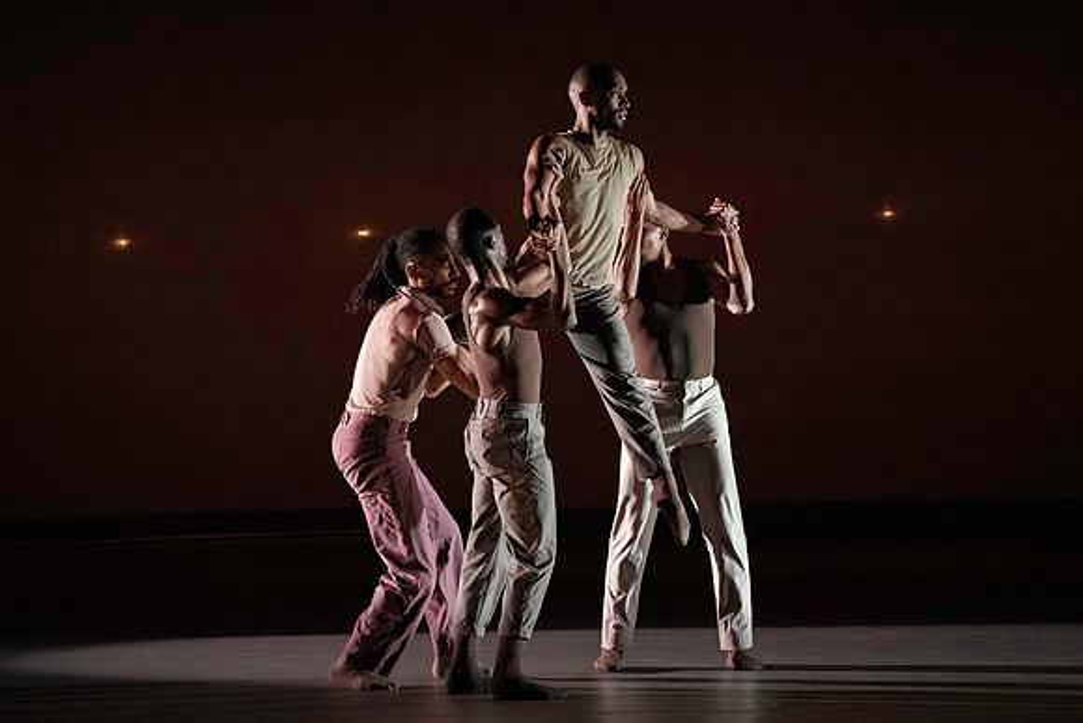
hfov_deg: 6.5
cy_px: 385
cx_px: 514
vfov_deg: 4.3
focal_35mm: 318
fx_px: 9562
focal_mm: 276
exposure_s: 1/400
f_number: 5.6
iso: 25600
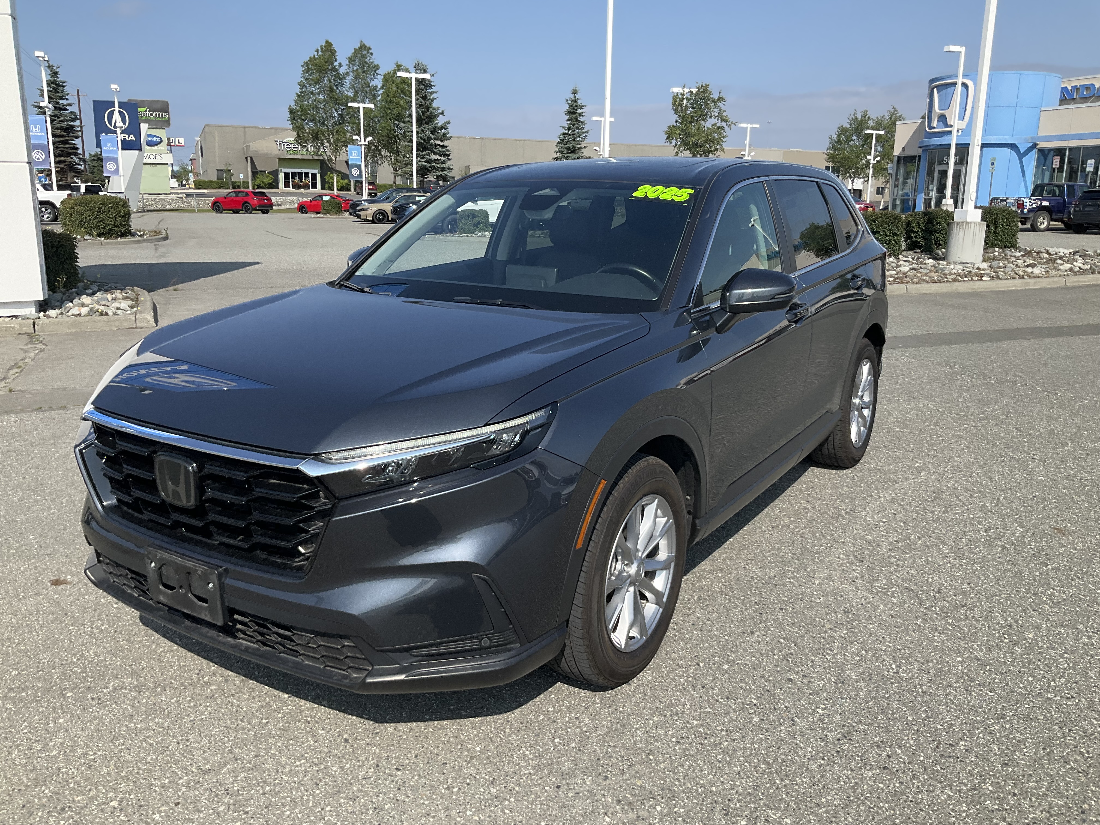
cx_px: 550
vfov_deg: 48.2
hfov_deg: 61.7
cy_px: 412
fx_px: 922
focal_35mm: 29
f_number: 1.8
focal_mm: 3
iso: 25
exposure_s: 1/1675
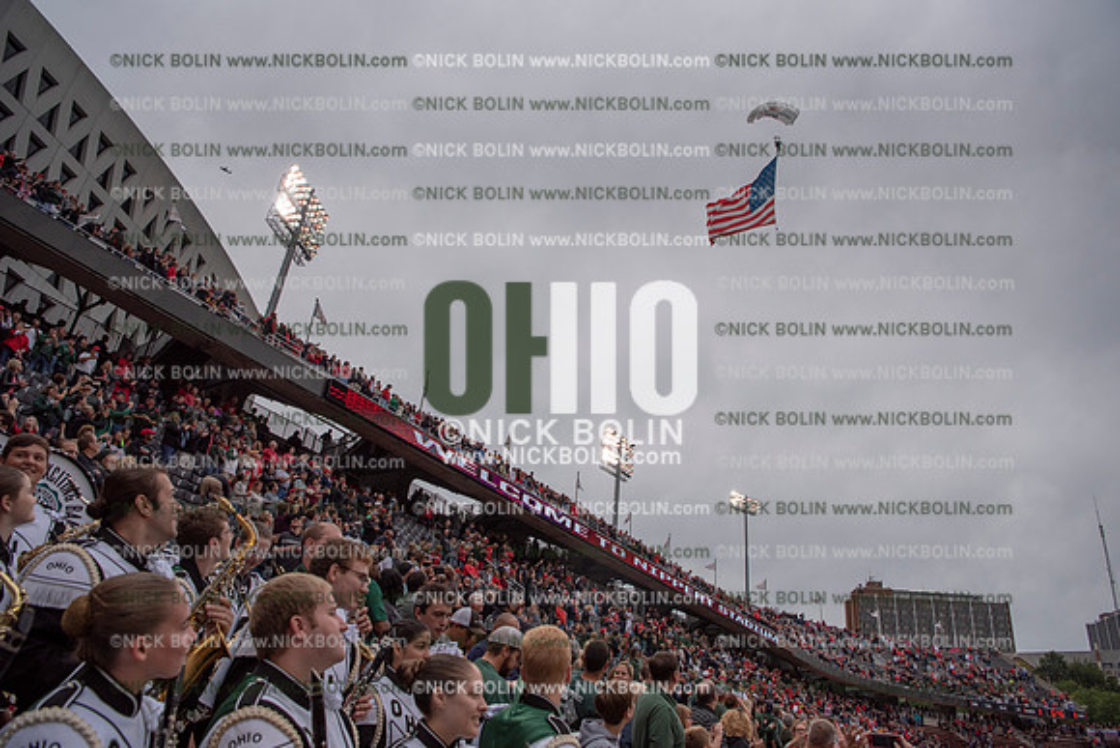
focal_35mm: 24
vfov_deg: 53.2
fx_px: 747
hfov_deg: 73.7
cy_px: 374
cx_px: 560
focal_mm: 24
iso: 250
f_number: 5
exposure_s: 1/4000
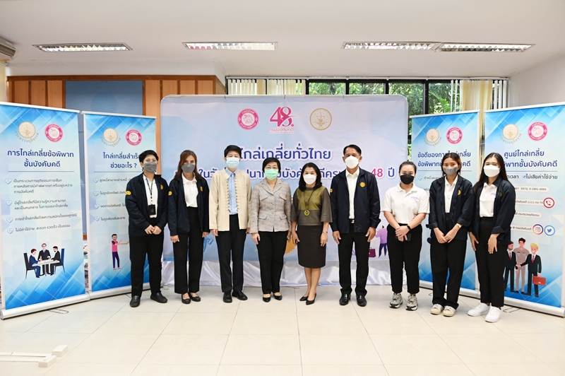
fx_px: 439
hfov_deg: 65.5
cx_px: 282
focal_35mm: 28
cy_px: 188
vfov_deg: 46.3
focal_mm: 28
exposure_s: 1/160
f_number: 4
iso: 2000
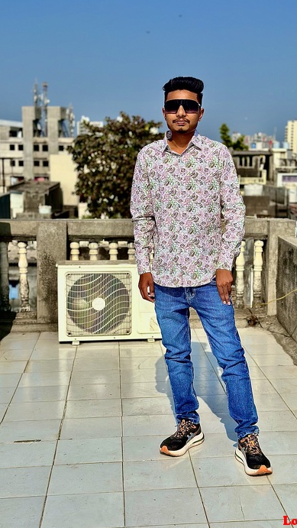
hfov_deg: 22.6
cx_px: 197
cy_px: 267
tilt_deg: -7.4
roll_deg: -0.8
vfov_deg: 39.2
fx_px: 742
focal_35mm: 53
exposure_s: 1/13699
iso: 100
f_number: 1.78
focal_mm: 6.86
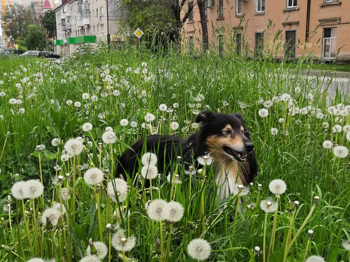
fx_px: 415
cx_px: 175
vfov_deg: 35.1
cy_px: 131
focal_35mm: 41
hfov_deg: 45.8
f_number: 1.8
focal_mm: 3.95
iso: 50
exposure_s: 1/471
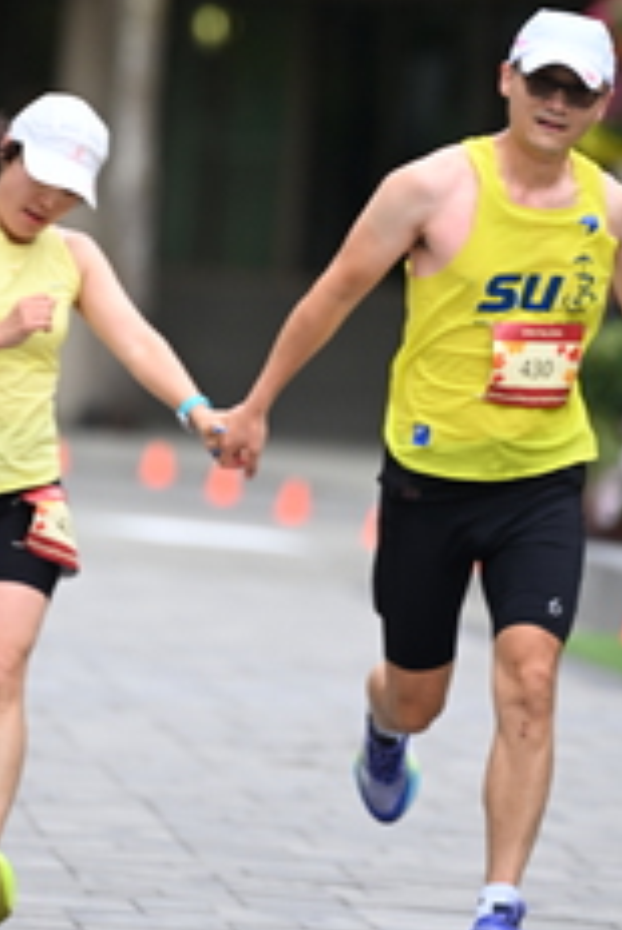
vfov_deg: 4.3
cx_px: 283
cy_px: 200
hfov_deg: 2.9
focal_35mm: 475
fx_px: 12291
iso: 640
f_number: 2.8
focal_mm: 200
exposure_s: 1/2000
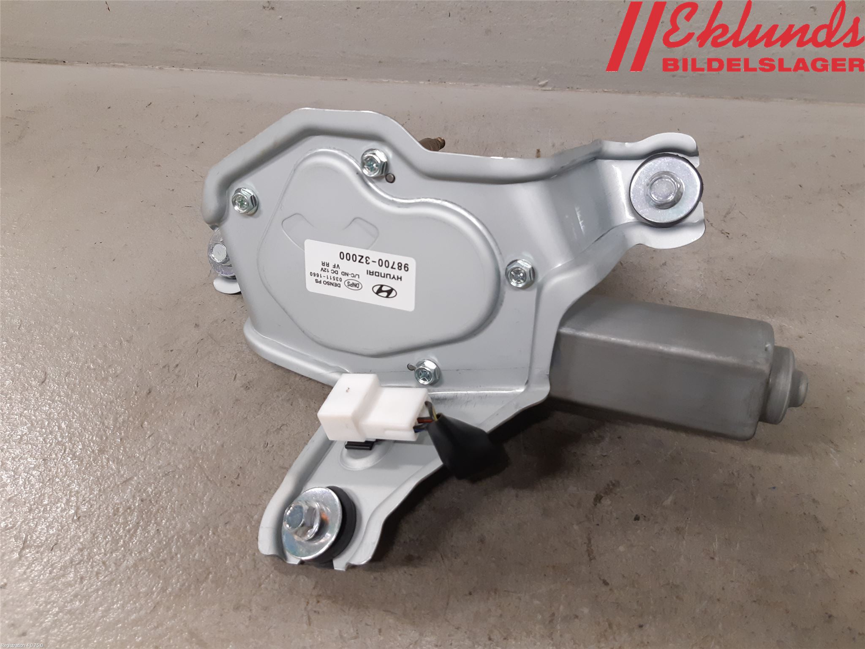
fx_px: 650
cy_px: 324
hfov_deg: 67.3
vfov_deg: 53.1
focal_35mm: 26
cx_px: 432
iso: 160
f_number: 1.7
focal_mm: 3.93
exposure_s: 1/50
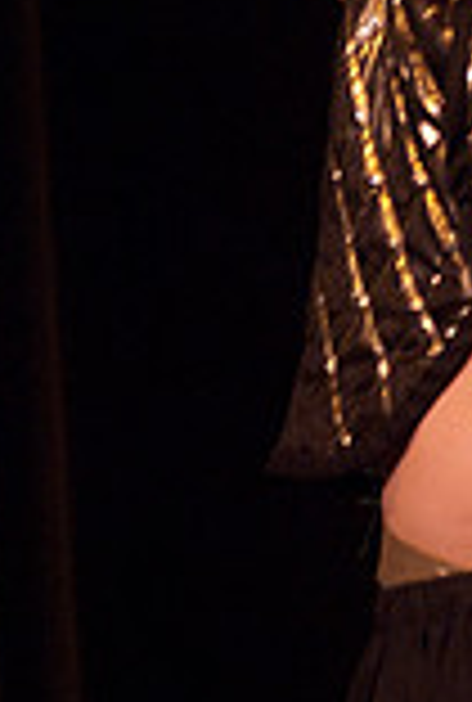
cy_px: -140
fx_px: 12238
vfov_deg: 3.3
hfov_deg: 2.2
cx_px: 429
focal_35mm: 626
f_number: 2.8
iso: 1000
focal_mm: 145
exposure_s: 1/40
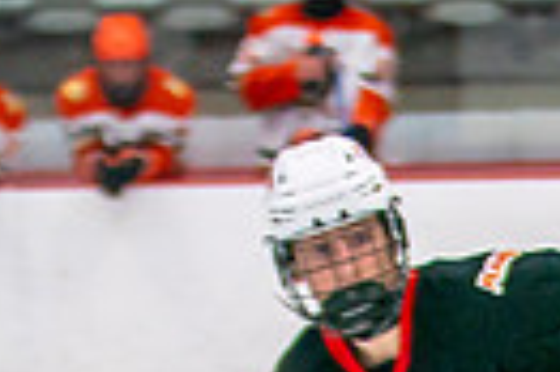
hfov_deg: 4.1
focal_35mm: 493
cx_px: 1103
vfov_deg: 2.7
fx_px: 7659
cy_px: 1032
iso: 640
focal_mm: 70
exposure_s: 1/640
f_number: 2.8
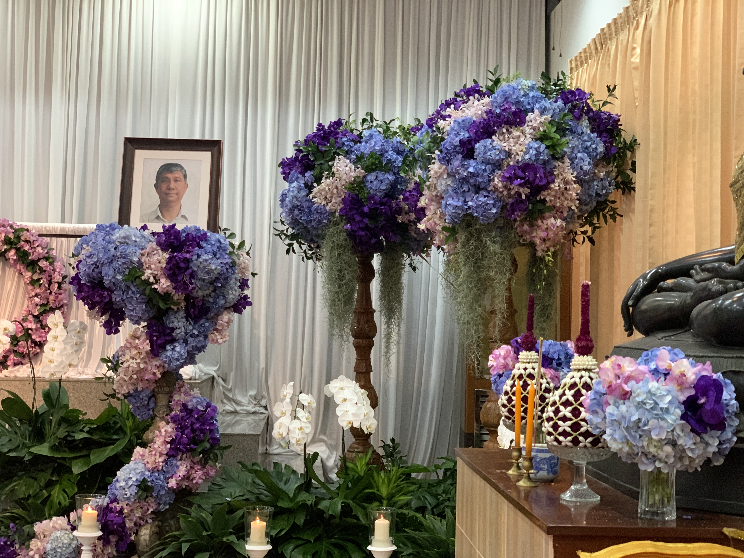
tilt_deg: +3.7
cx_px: 372
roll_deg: -1.4
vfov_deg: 28.0
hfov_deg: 36.8
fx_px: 1118
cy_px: 279
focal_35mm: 52
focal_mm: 6
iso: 160
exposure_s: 1/50
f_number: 2.4
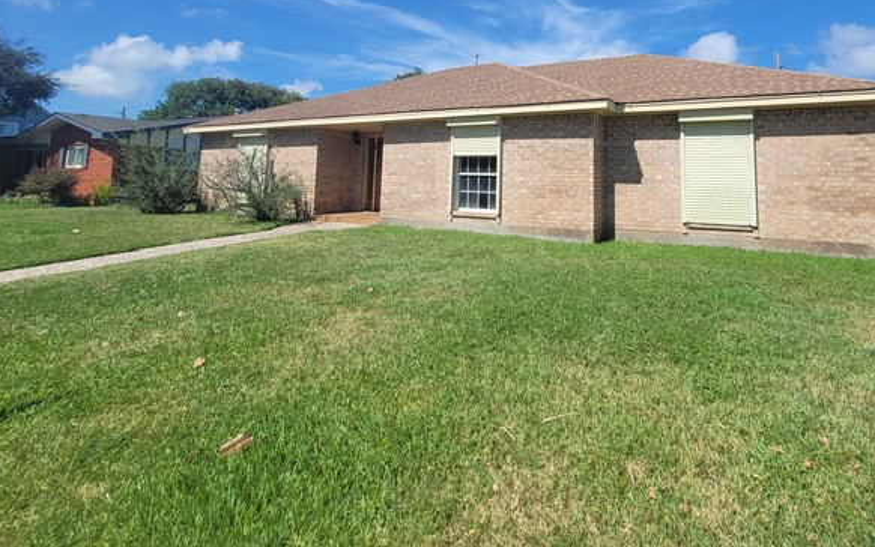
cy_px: 134
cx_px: 535
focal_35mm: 18
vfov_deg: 61.2
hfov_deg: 89.6
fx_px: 429
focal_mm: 2.2
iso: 64
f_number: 2.2
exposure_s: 1/2234
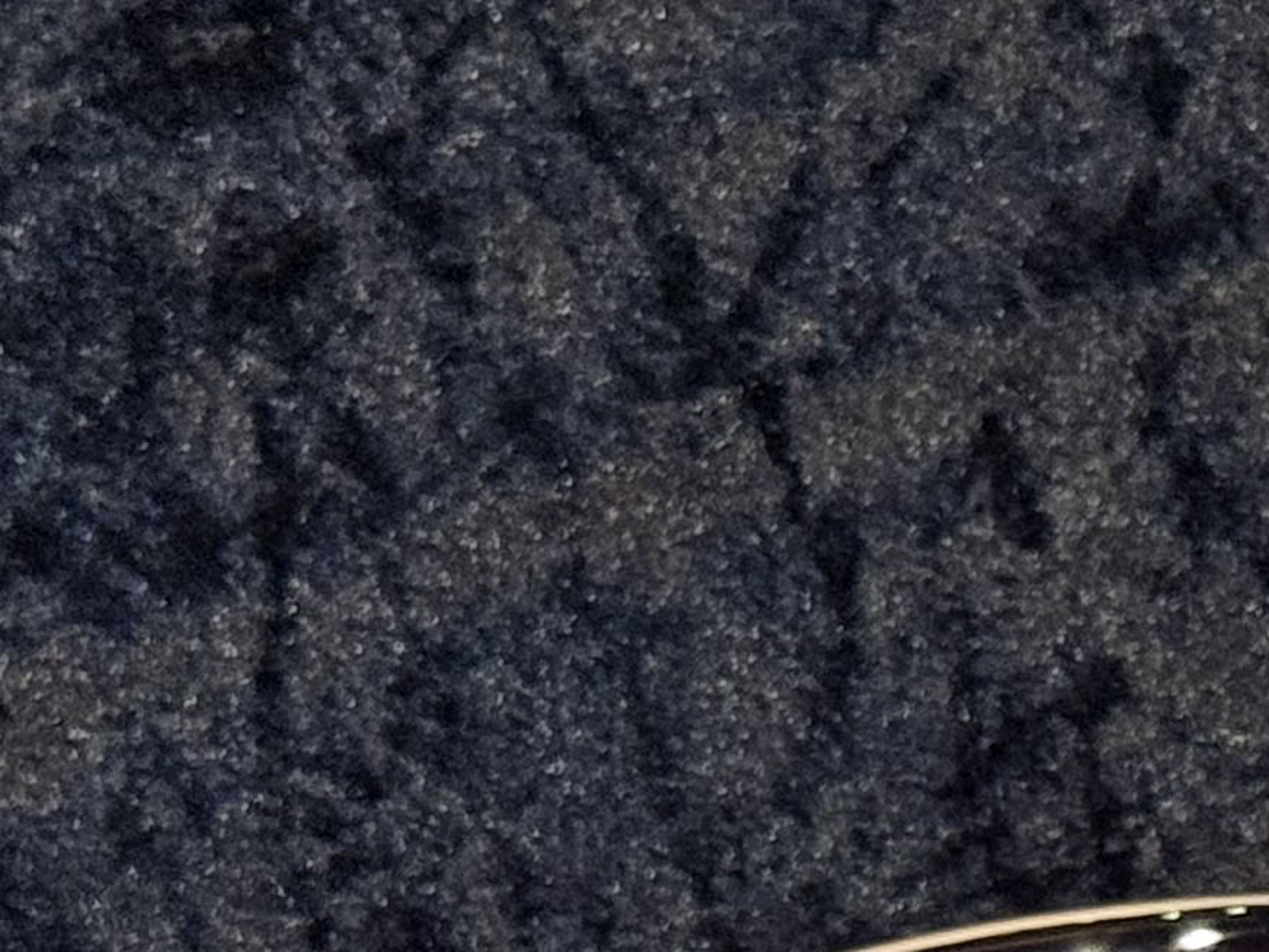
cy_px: 2178
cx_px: 2267
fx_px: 8138
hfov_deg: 8.6
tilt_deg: -63.2
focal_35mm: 222
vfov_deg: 6.4
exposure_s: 1/40
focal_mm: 6.76
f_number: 1.78
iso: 250
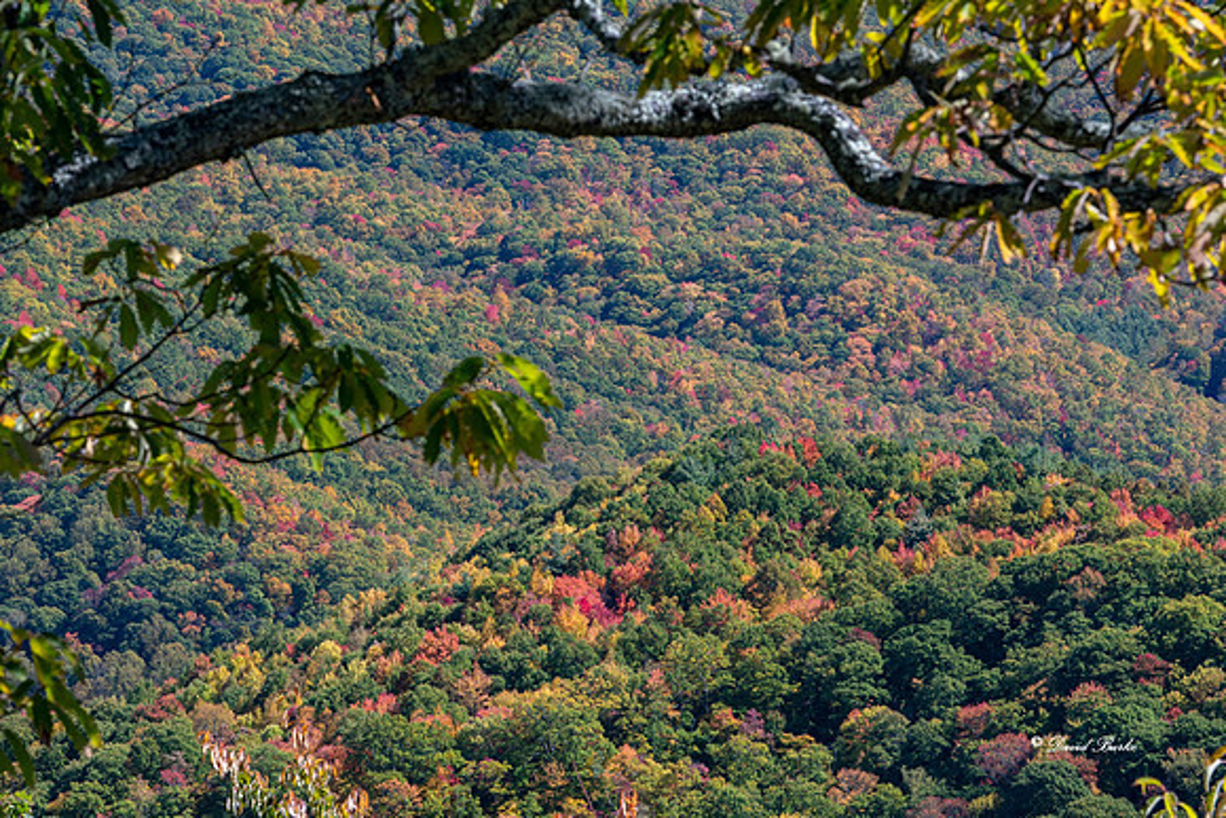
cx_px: 613
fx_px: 7664
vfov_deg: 6.1
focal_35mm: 225
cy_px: 409
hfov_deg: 9.1
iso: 100
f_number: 11
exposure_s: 1/25
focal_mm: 150
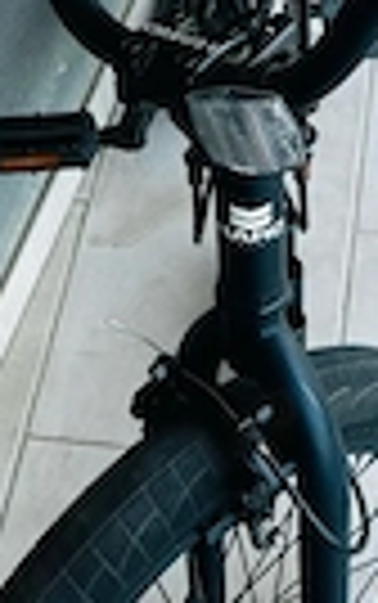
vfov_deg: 25.1
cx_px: 243
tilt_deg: -50.9
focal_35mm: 82
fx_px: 1349
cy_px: 198
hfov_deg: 15.9
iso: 50
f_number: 1.5
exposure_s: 1/723
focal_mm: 5.7
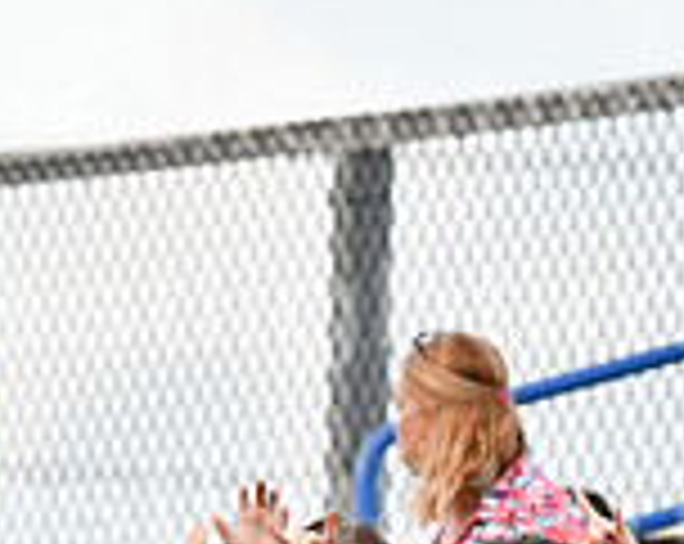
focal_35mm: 1617
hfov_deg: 1.2
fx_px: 32671
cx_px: 464
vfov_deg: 1.0
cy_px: 807
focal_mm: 300
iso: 3200
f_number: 5.6
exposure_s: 1/800
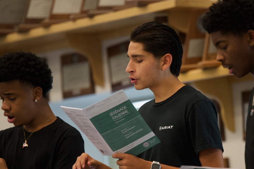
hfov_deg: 7.3
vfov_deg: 4.9
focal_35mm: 282
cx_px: 170
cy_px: 112
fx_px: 1988
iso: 2500
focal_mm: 200
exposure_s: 1/320
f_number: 2.8
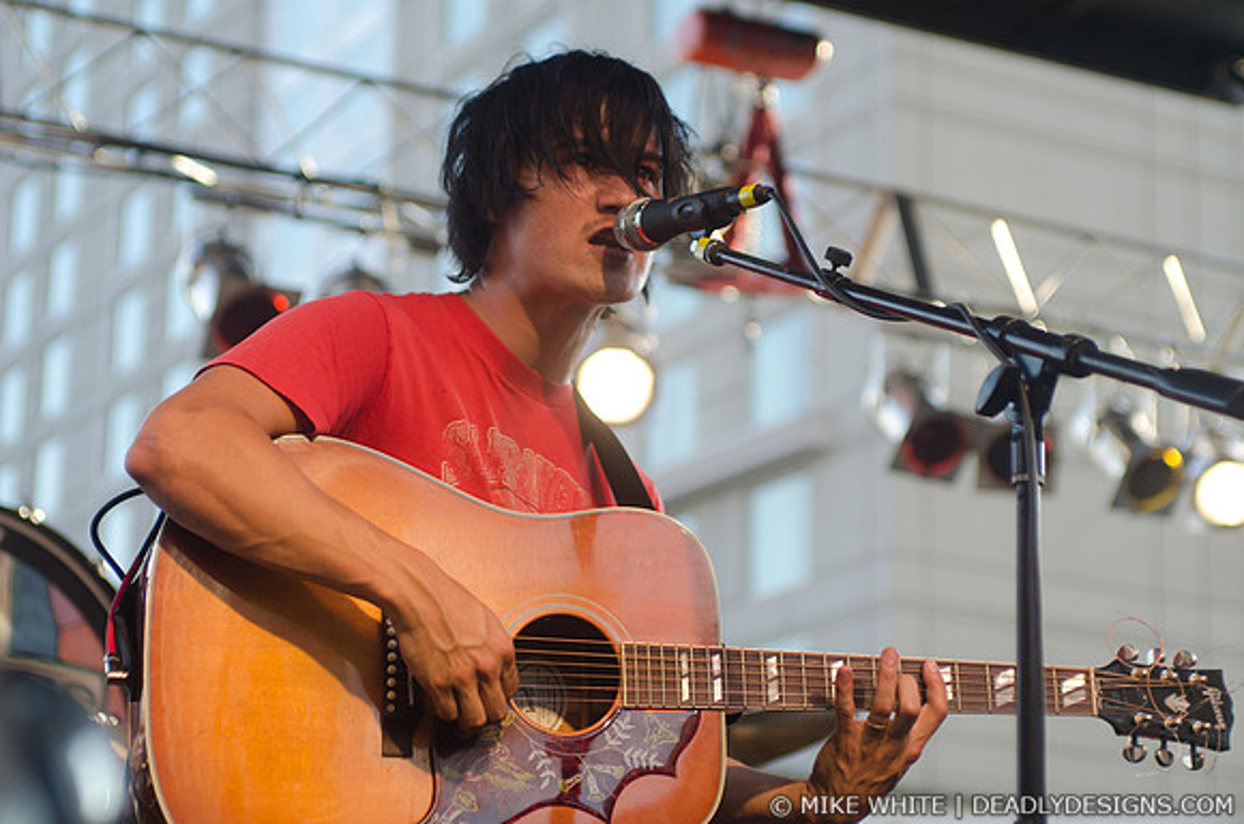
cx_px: 622
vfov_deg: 14.6
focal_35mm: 93
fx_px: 3207
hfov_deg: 22.0
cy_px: 412
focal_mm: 62
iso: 400
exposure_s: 1/640
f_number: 3.5
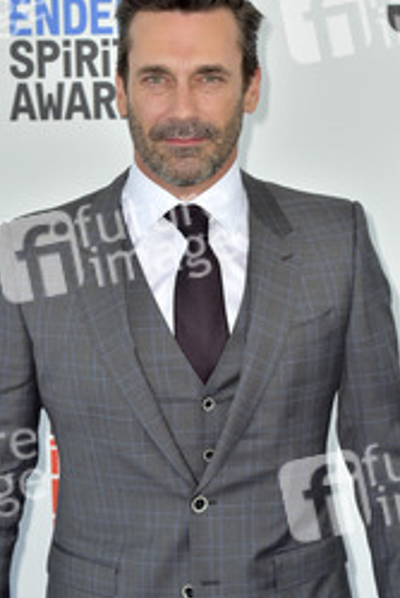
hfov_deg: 8.8
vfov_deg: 13.1
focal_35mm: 157
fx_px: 2613
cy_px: 366
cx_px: 186
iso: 500
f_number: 6.3
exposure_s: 1/320
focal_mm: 98
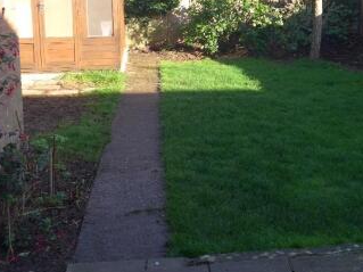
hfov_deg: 35.6
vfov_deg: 26.9
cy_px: 46
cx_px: 261
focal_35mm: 53
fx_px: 556
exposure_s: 1/200
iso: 80
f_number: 2.8
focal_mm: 6
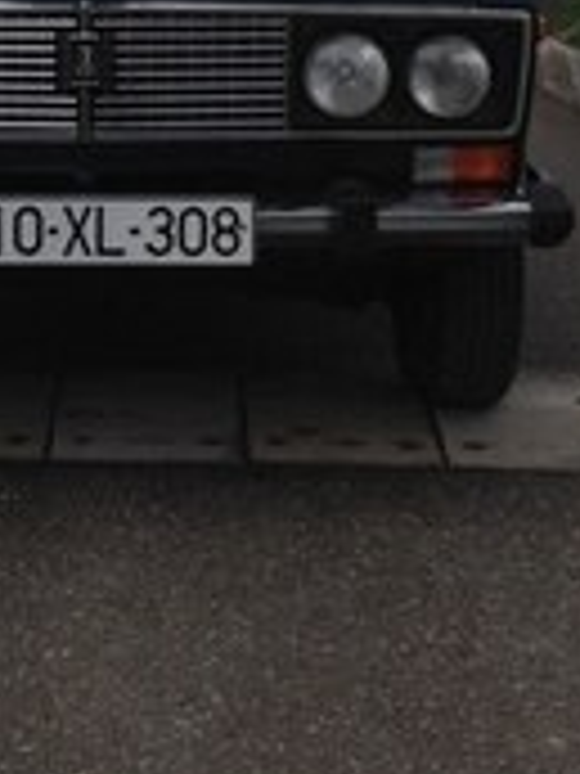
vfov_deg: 19.5
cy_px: -130
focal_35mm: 95
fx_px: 2122
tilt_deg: +1.1
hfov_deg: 15.5
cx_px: 112
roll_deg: -0.8
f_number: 2.4
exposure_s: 1/616
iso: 50
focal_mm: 4.12
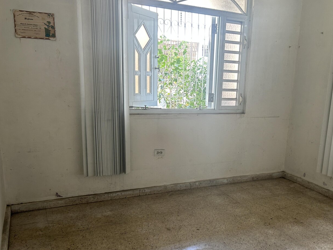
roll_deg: -3.0
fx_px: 327
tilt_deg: -13.4
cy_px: 159
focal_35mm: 34
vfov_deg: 41.4
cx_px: 211
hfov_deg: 53.3
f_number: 1.5
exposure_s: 1/97
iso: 125
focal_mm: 5.7
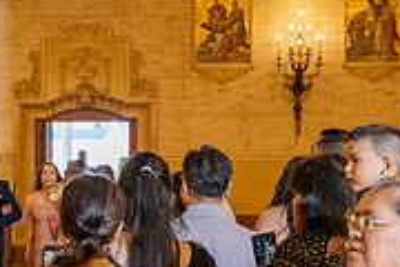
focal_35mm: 226
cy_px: 379
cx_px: -133
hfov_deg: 9.0
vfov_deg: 6.0
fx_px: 2511
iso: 2000
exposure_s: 1/200
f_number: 4.5
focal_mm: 70
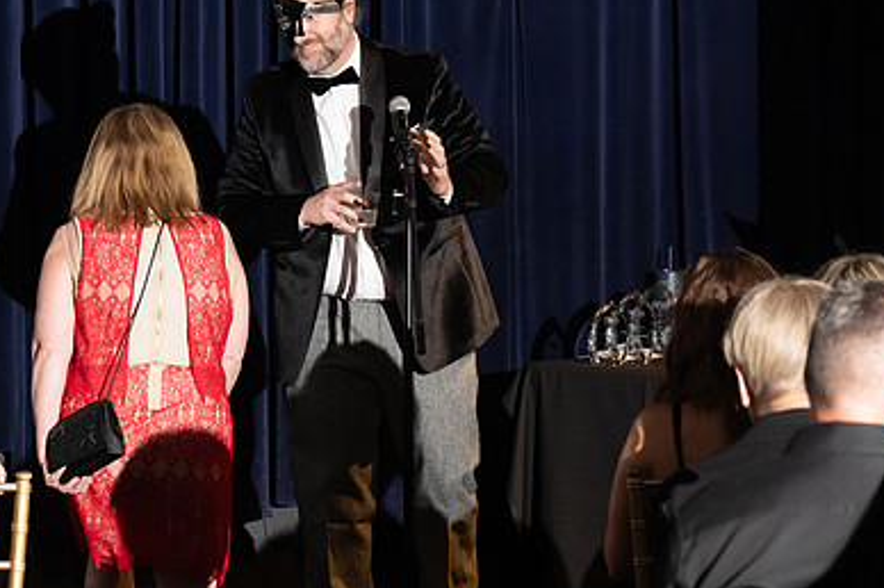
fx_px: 4661
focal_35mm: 190
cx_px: 267
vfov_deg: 7.2
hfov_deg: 10.8
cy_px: 173
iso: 2500
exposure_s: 1/200
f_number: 4.5
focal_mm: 85
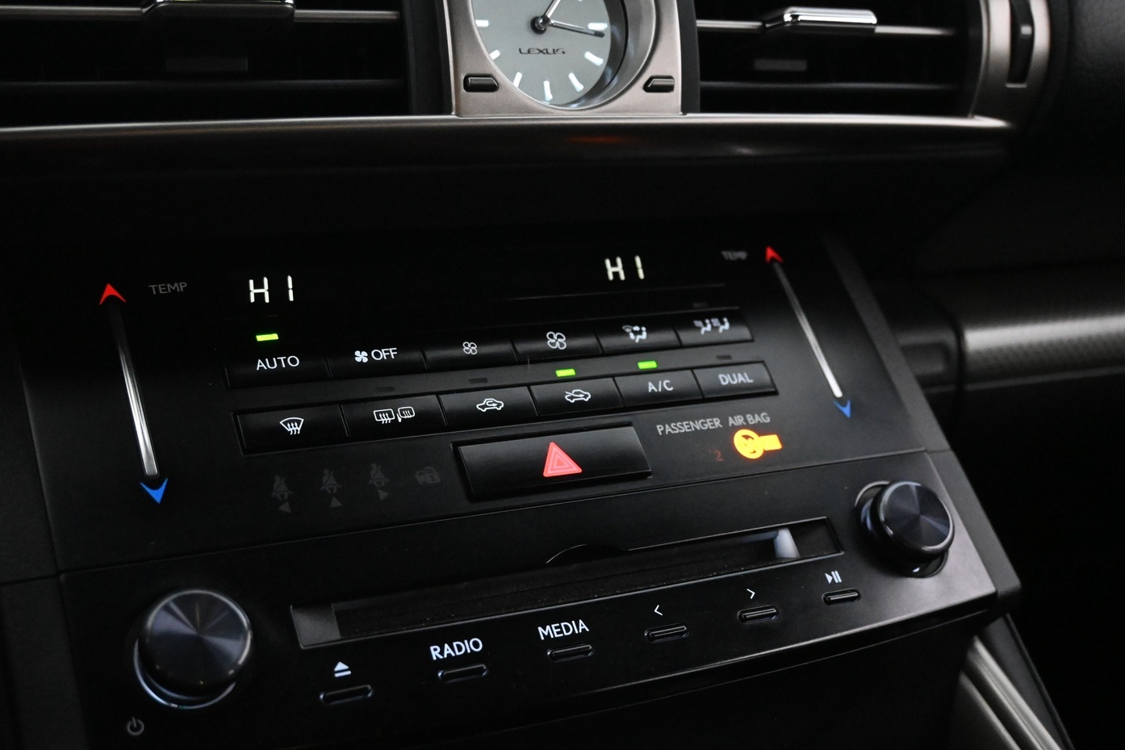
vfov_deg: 30.8
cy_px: 421
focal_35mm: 44
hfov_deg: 44.9
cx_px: 519
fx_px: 1362
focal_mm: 25
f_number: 4.2
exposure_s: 1/40
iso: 7200
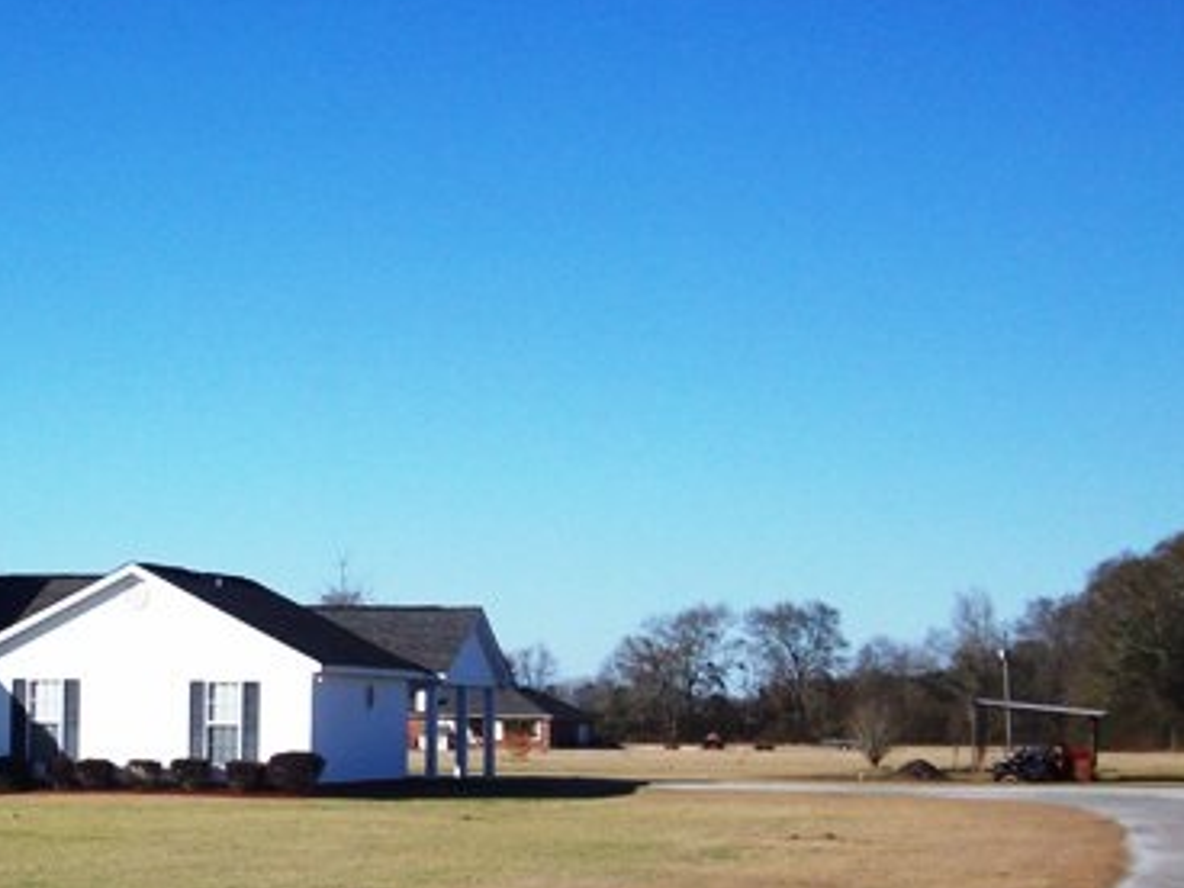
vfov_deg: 15.7
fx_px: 3215
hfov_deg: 20.6
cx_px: 245
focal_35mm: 94
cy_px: 669
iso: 80
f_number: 6.9
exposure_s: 1/391
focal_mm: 9
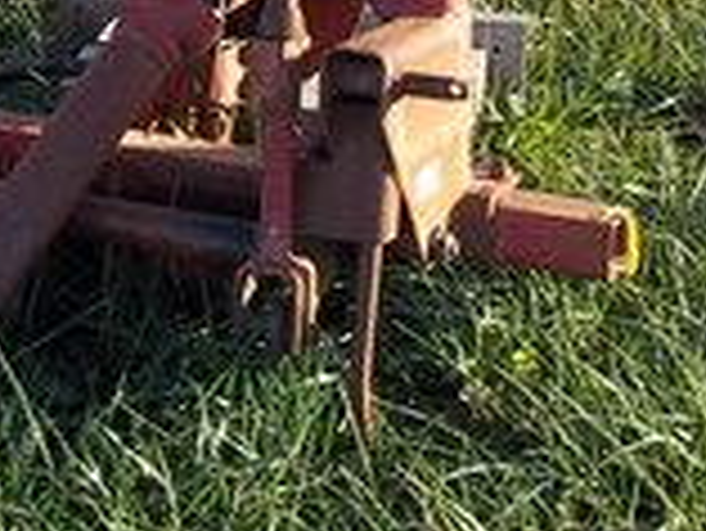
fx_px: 2551
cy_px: -315
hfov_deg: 15.7
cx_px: 234
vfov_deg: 11.3
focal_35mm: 125
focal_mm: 6.5
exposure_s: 1/250
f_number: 3.1
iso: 80
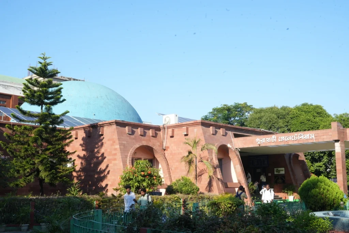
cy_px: 116
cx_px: 174
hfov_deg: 47.4
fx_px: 398
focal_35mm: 41
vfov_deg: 32.6
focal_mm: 41
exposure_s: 1/160
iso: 800
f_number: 18
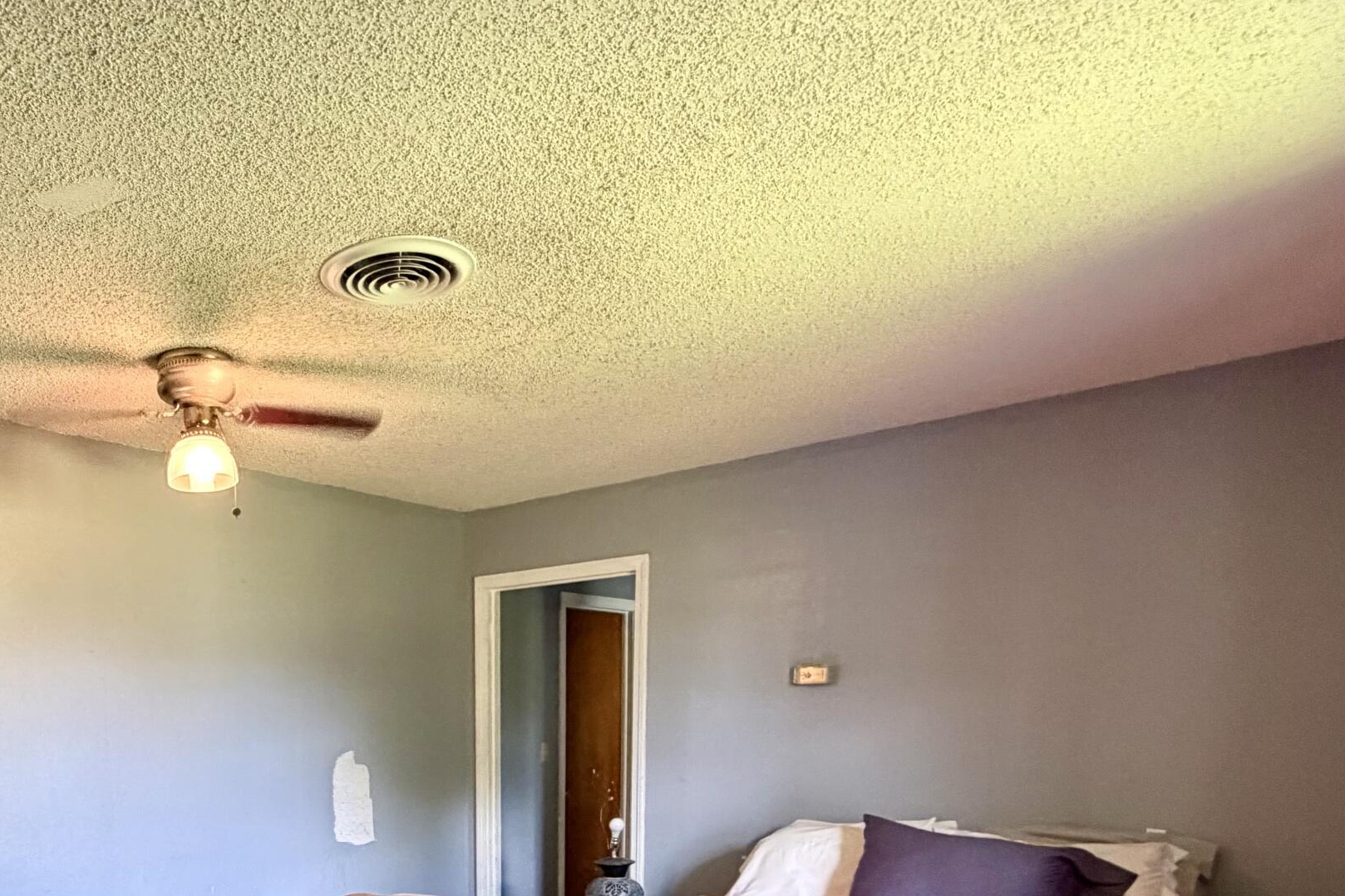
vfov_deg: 43.0
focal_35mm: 27
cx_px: 347
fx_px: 1009
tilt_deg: -6.5
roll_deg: +0.9
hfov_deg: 63.7
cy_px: 840
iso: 500
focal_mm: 2.22
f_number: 2.2
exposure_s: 1/60
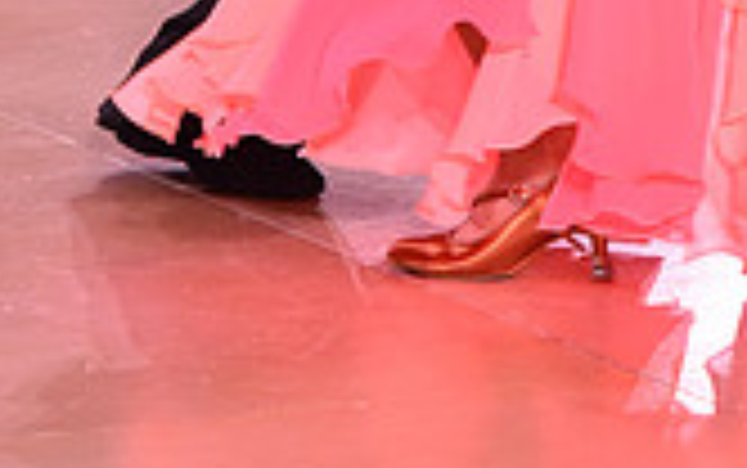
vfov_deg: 3.1
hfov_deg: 4.9
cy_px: -536
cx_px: 583
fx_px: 8719
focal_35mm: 428
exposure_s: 1/320
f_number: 6.3
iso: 2500
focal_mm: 120
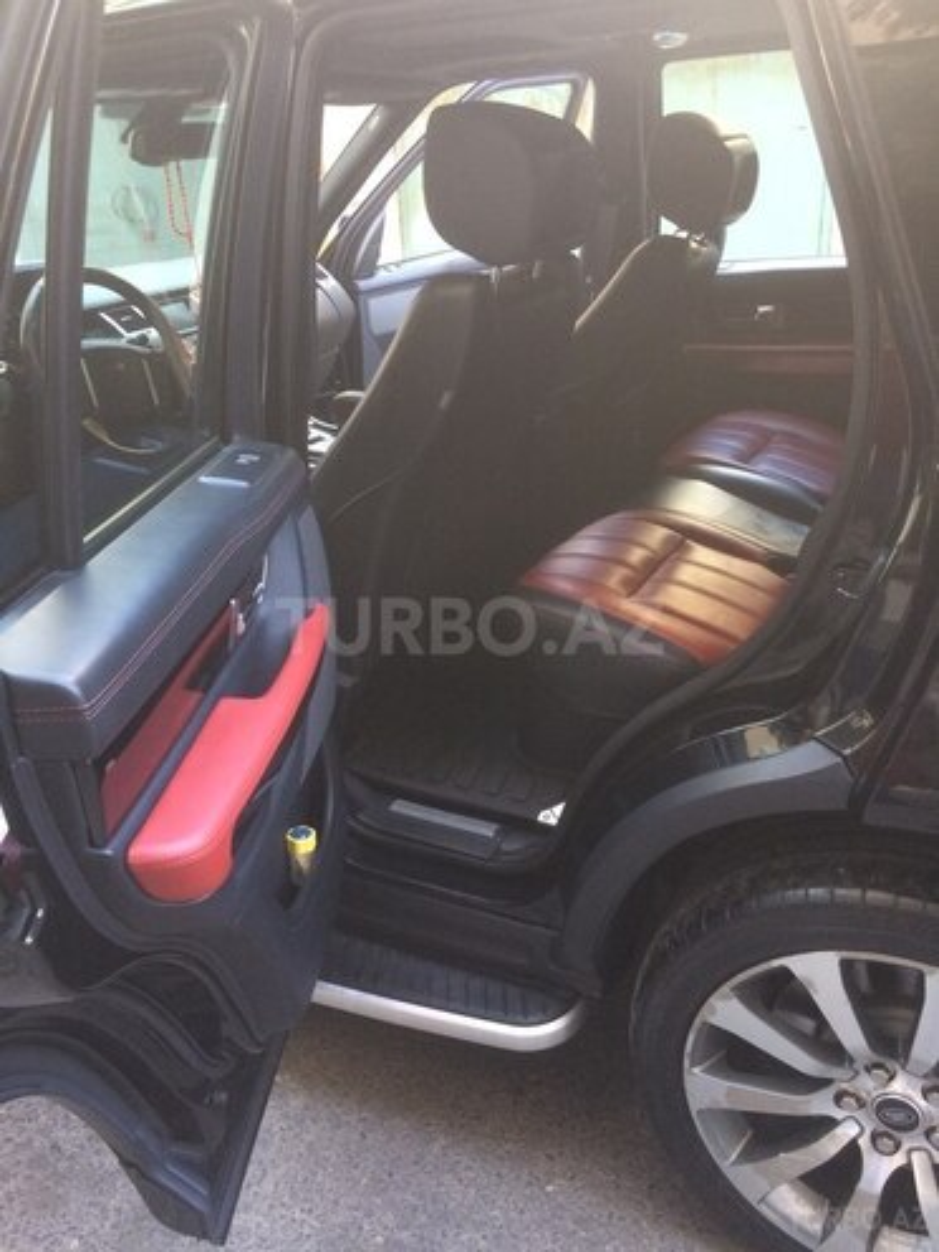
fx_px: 1049
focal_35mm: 29
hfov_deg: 48.2
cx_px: 470
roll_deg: +3.3
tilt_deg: -25.1
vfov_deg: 61.7
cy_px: 626
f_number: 2.2
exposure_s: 1/33
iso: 64
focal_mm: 4.15
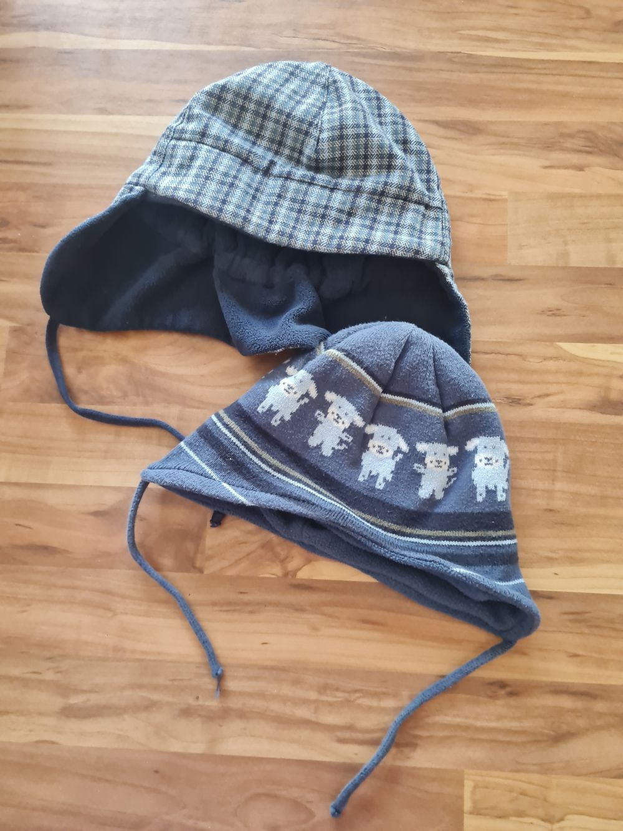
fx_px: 624
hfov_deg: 53.1
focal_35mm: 26
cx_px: 312
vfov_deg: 67.3
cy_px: 416
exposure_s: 1/40
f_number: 1.8
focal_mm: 5.4
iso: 400
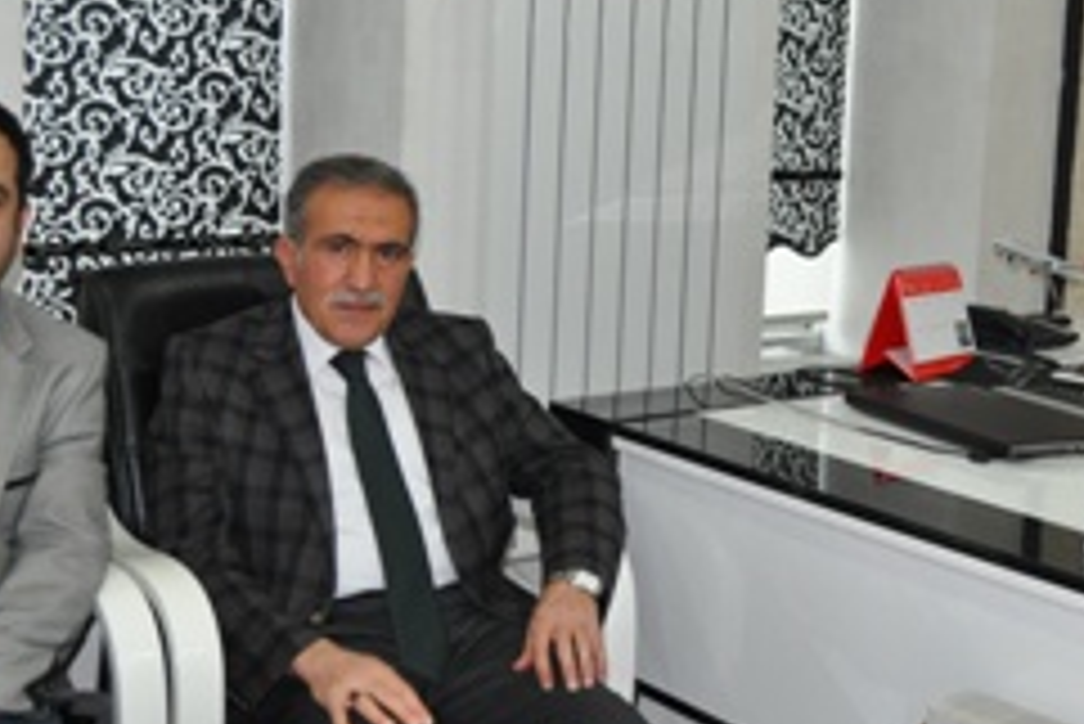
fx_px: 1595
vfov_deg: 25.5
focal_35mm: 53
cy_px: 243
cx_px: 666
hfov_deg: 37.4
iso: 800
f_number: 3.5
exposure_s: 1/60
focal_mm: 19
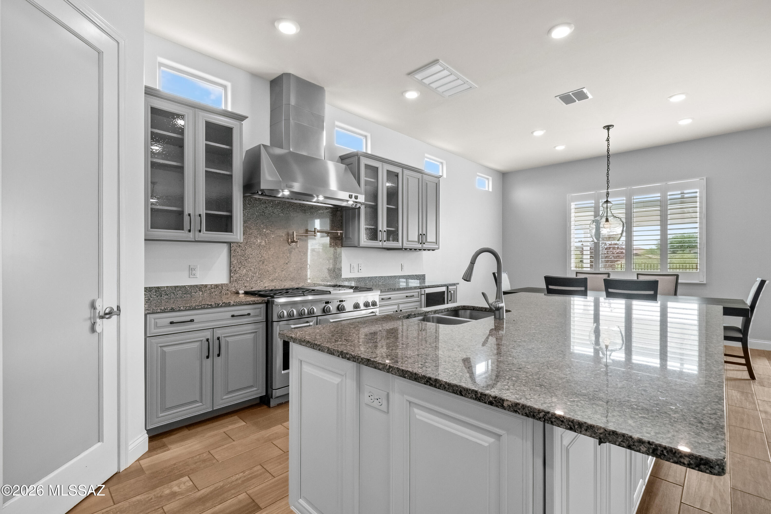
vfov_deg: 77.3
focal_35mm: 15
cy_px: 257
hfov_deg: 100.4
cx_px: 386
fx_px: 321
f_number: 14
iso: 1000
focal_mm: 10
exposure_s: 1/10
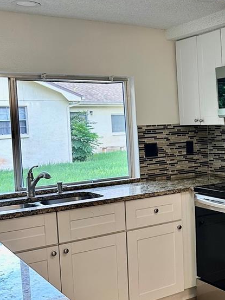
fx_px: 451
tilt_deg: -2.6
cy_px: 146
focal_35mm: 52
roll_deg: +1.5
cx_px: 234
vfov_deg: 36.8
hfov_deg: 26.3
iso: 200
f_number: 1.78
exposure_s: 1/120
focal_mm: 6.86
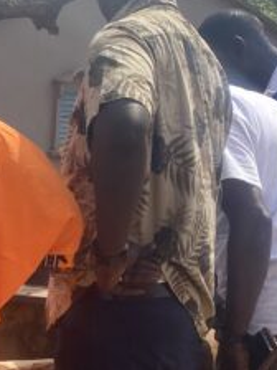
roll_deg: -1.1
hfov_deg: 11.7
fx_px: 1270
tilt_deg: -7.7
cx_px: -178
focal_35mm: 119
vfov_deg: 16.1
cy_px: 390
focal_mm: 4.25
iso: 32
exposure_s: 1/2571
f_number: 1.8
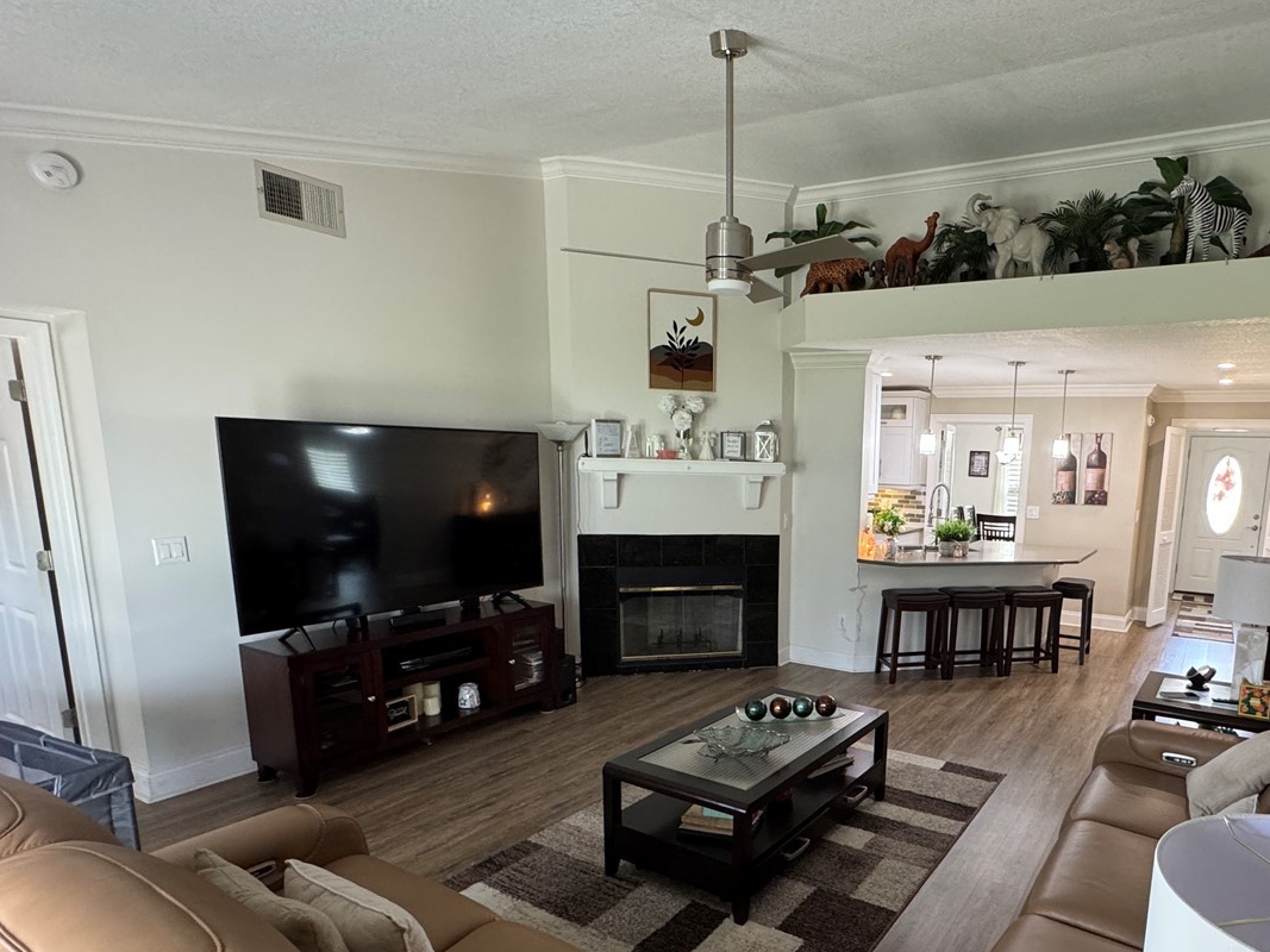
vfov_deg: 62.5
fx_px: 770
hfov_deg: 76.7
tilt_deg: -11.5
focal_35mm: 21
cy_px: 599
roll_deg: -2.6
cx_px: 836
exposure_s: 1/60
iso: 320
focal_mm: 2.22
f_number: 2.2
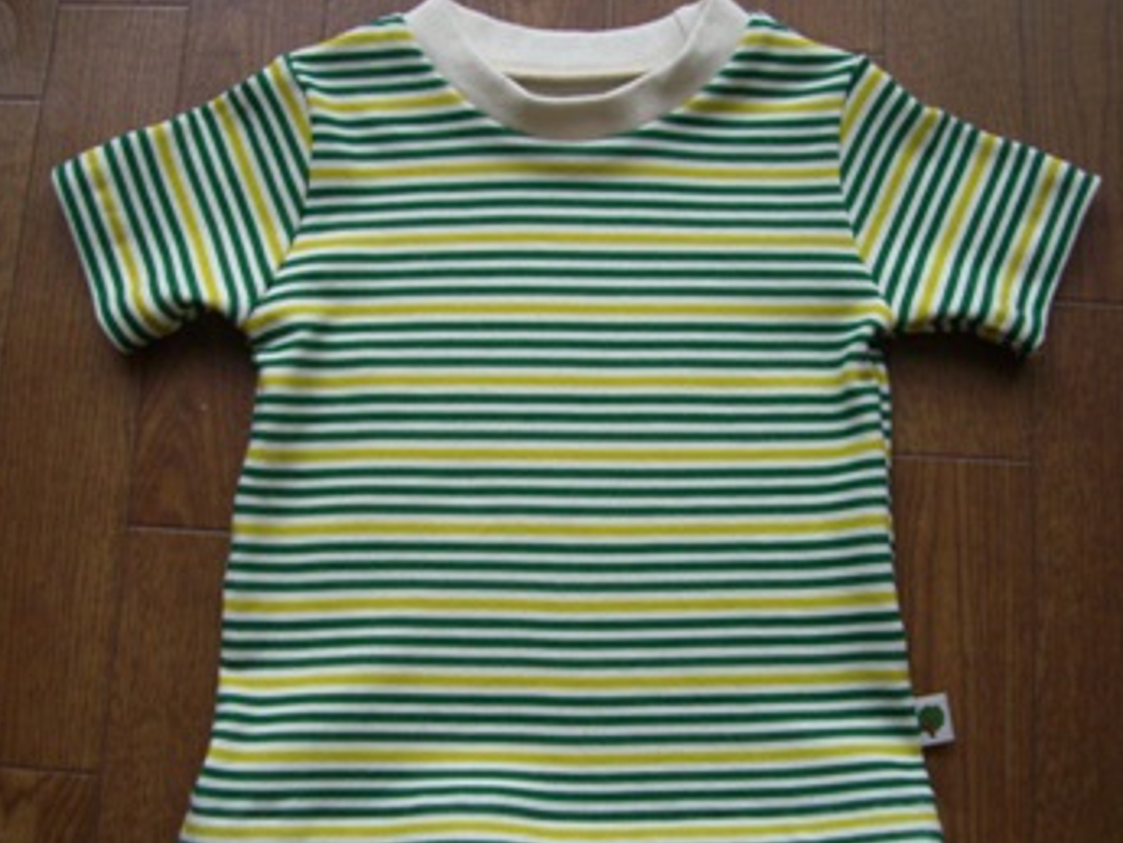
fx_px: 1428
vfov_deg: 32.9
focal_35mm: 44
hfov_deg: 42.9
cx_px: 553
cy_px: 436
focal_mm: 7.9
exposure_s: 1/50
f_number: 2.8
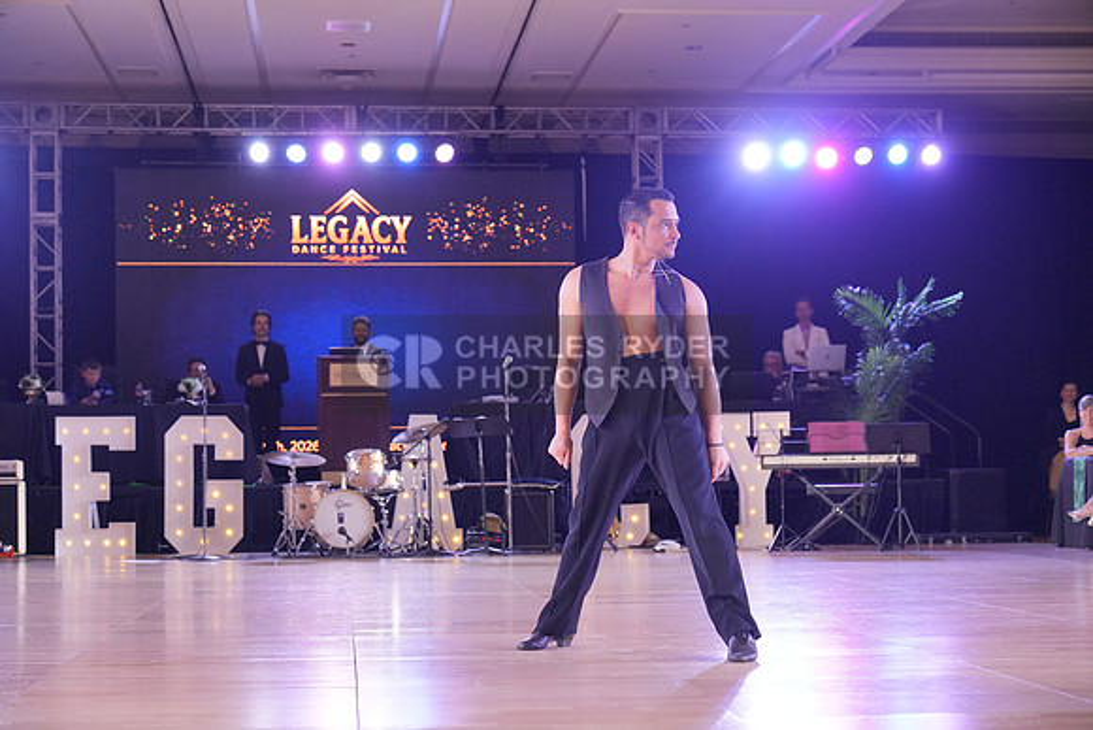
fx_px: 2126
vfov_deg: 19.5
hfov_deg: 28.8
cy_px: 365
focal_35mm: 70
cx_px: 546
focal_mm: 70
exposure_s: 1/500
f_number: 4
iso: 4000
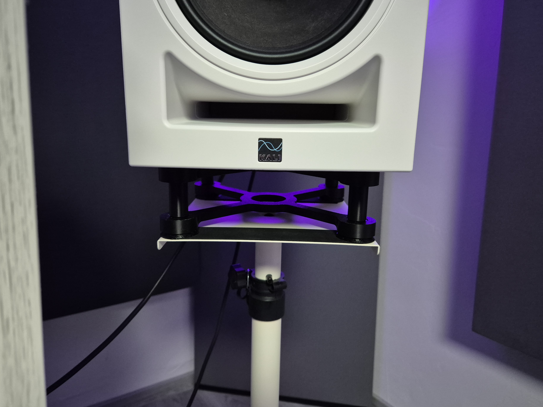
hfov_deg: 69.4
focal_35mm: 25
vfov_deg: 54.9
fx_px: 392
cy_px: 196
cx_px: 268
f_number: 1.8
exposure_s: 1/55
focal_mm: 5.4
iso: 1250
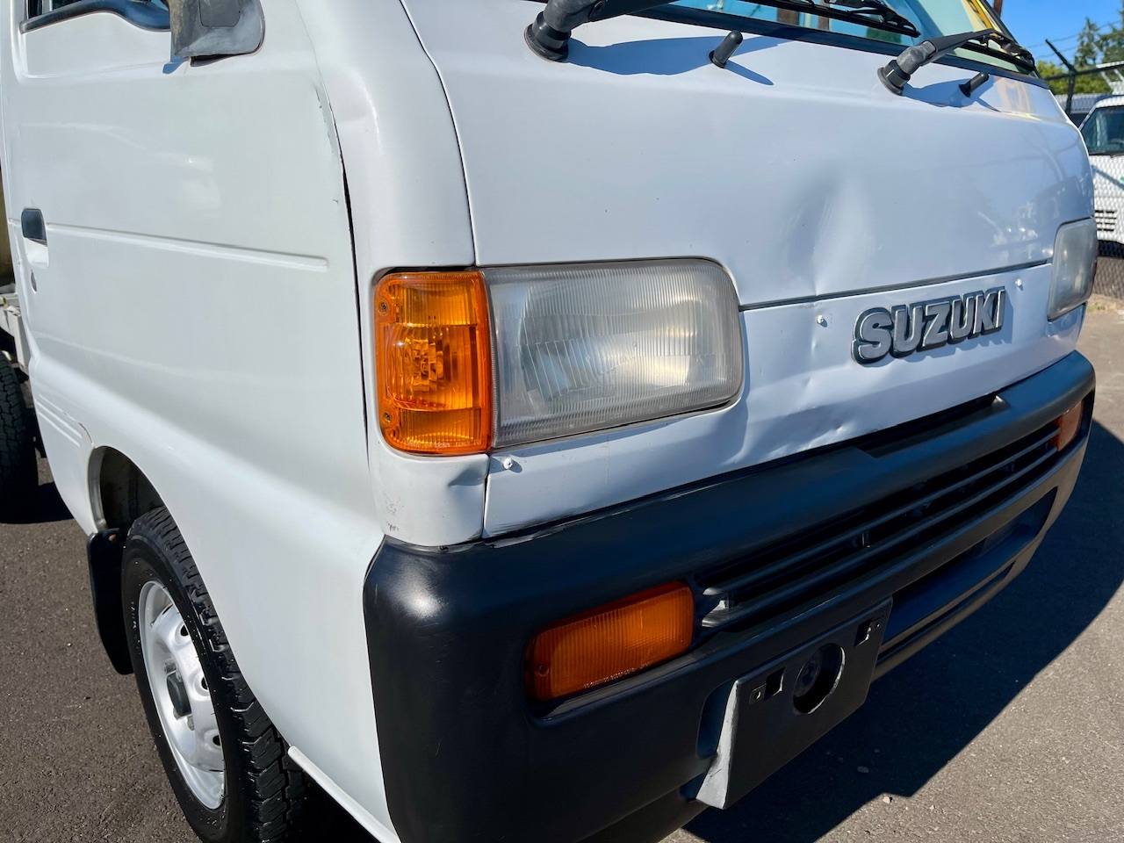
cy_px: 422
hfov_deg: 69.4
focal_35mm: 25
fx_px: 812
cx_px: 562
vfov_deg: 54.9
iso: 32
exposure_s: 1/7407
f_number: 1.6
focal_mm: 5.1
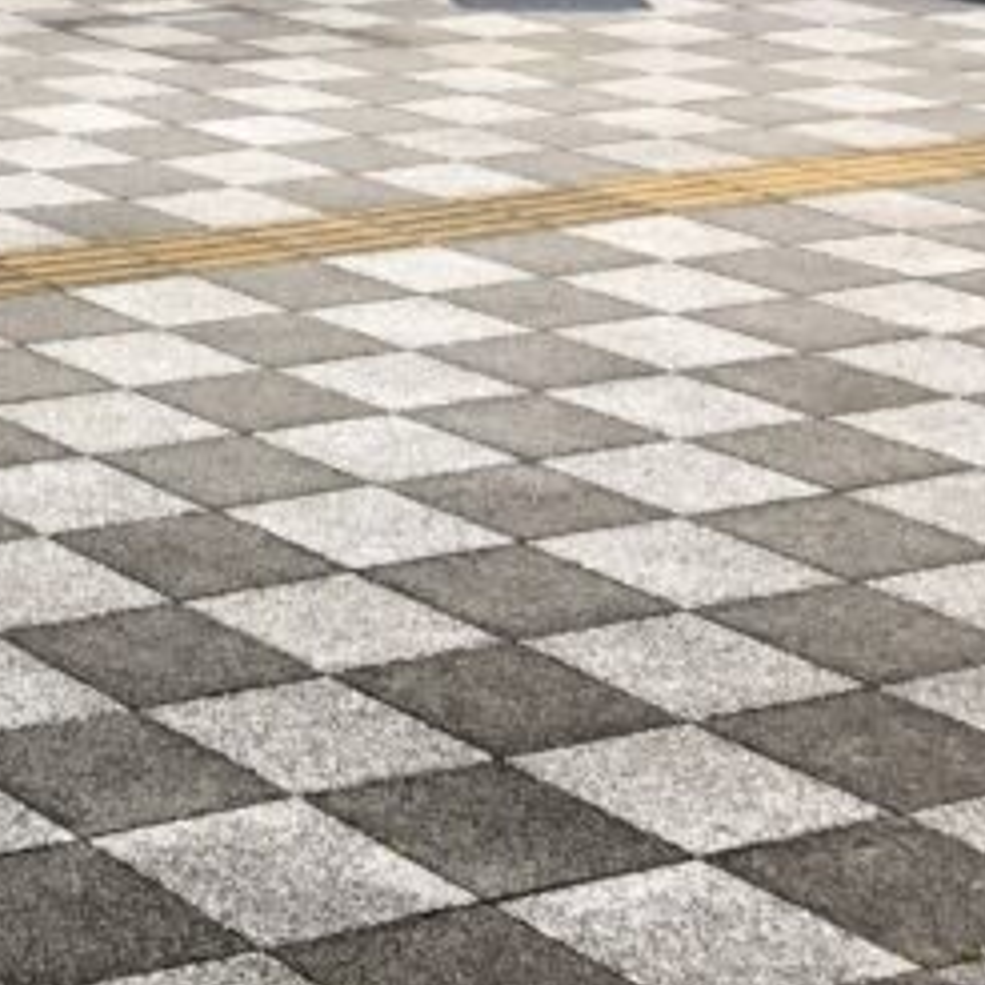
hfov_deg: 14.8
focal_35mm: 103
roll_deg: +2.4
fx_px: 3316
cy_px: -549
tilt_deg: -0.6
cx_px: -769
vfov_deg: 15.4
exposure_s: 1/245
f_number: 1.8
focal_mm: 3.99
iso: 20
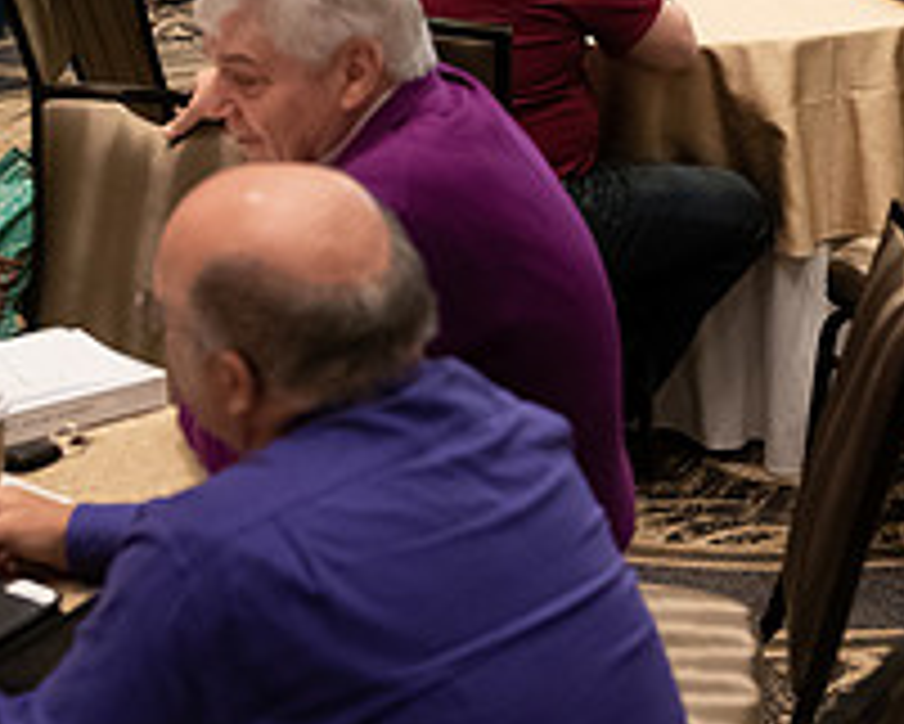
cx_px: 499
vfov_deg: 14.6
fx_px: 2757
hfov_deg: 18.6
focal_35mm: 103
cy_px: -47
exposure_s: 1/160
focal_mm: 38
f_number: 3.2
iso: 5000
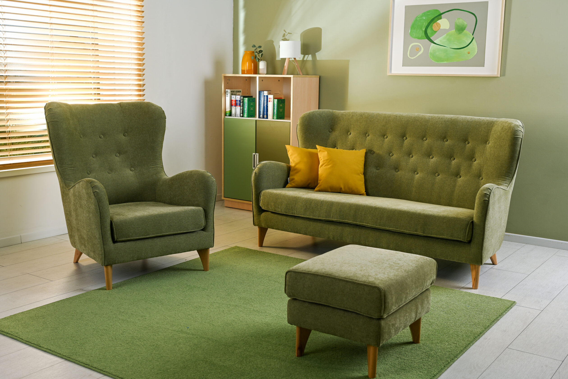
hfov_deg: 46.4
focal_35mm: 42
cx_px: 284
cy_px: 190
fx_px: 663
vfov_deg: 31.9
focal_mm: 42
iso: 64
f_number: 5.6
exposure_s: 1/60
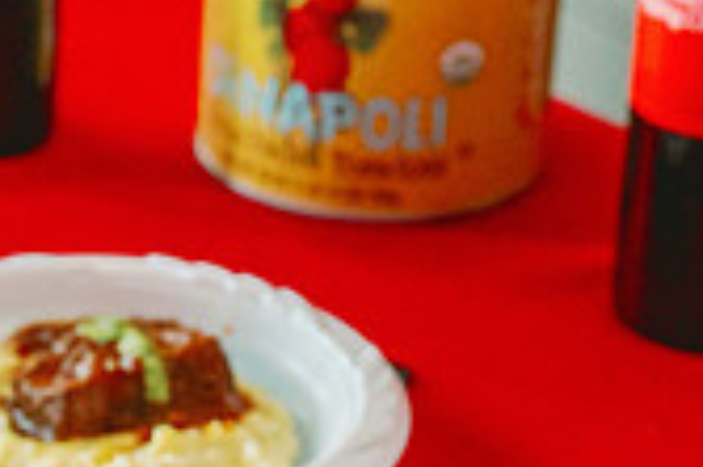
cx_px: -51
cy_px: 715
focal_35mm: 187
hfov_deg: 10.9
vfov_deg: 7.2
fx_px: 3648
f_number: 5.6
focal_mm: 54
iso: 2000
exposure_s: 1/100
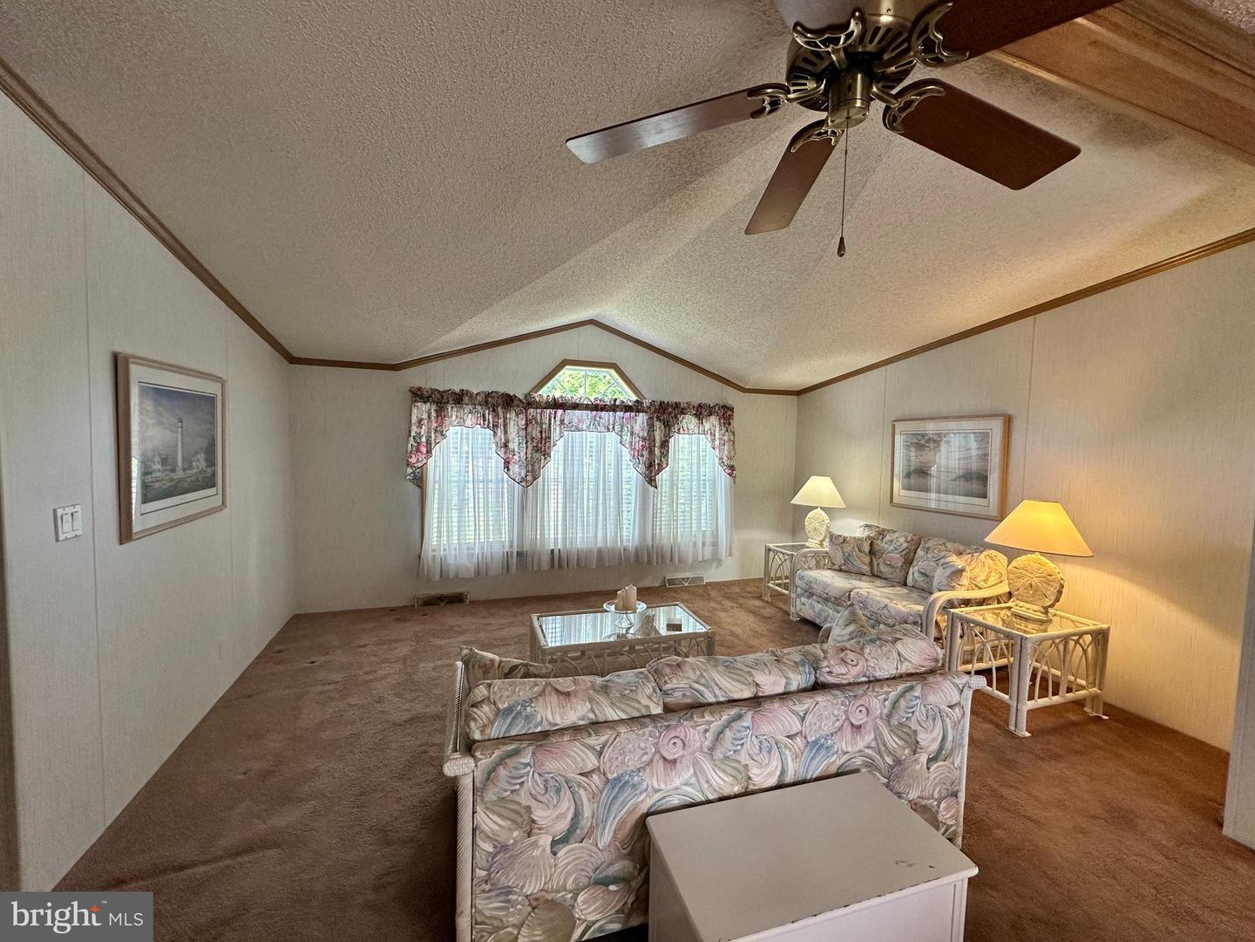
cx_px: 628
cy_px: 471
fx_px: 508
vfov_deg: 85.7
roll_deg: -1.7
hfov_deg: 102.1
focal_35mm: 14
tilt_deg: -3.4
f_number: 2.2
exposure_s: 1/120
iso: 160
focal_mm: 2.22
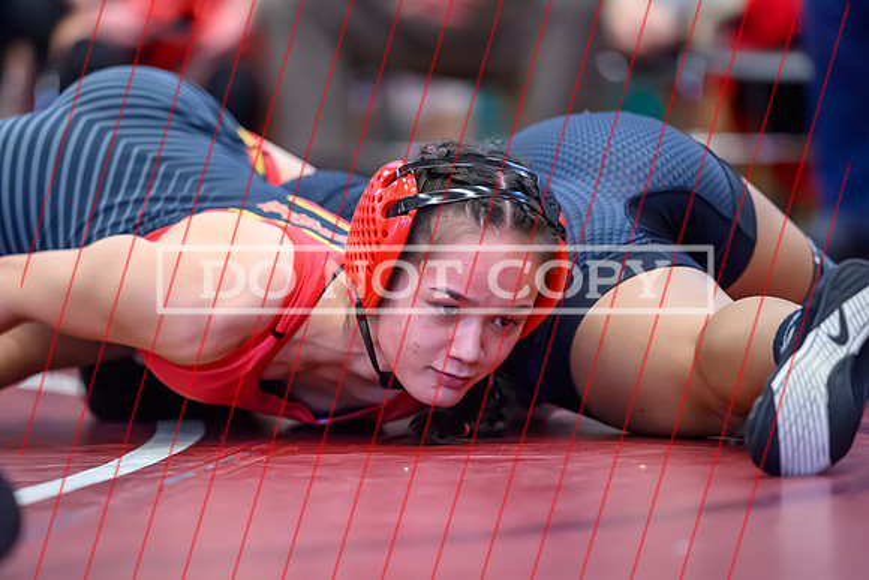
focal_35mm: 246
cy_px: 336
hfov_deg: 8.4
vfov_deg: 5.6
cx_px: 397
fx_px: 5937
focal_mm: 200
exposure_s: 1/500
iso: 8000
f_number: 2.8
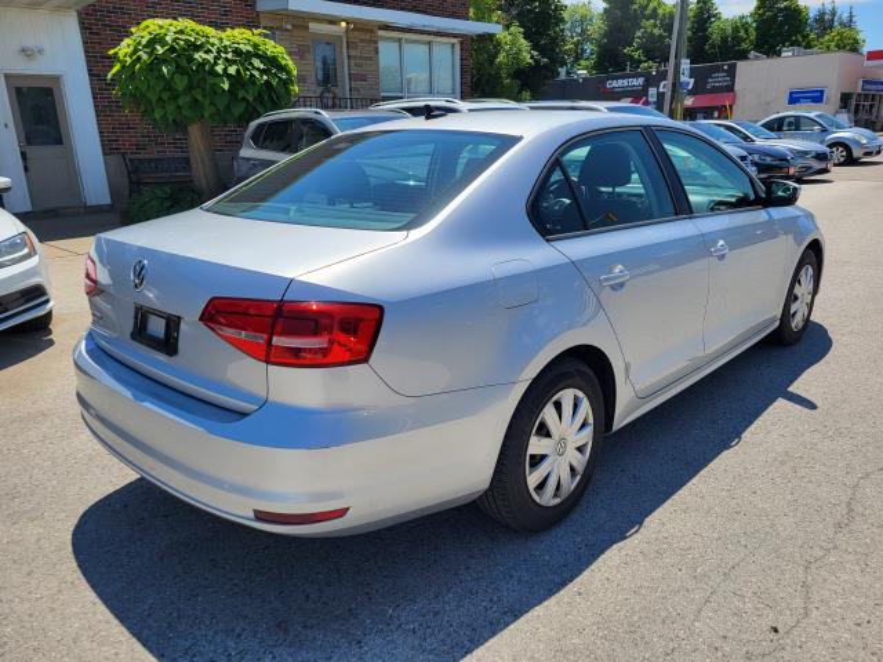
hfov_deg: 67.3
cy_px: 331
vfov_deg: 53.1
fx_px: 663
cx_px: 442
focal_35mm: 26
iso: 40
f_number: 1.8
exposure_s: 1/2365
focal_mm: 5.4
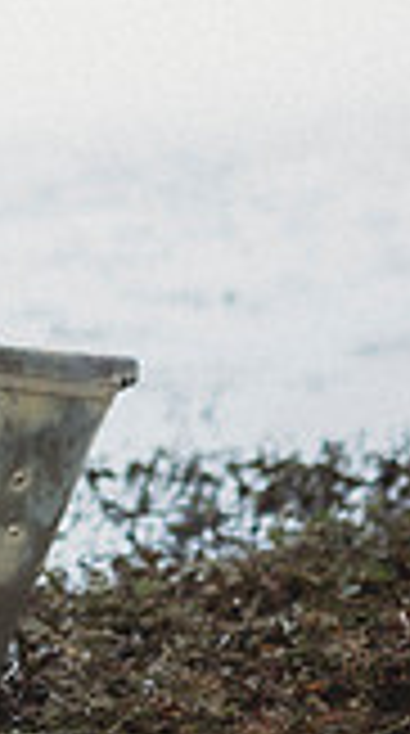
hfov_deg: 3.6
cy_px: 2
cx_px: -781
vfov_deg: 6.6
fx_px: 6356
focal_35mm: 327
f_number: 2.8
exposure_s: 1/500
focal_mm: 85
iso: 100
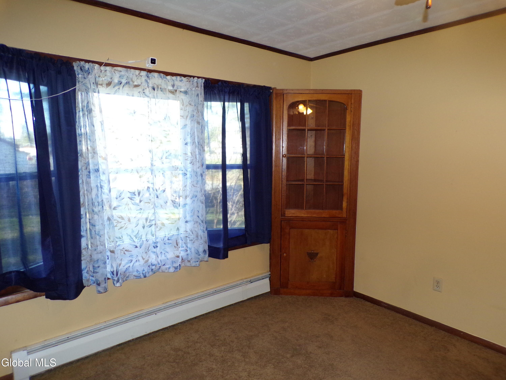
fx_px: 351
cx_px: 253
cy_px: 190
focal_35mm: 24
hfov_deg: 71.6
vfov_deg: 56.8
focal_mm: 4.3
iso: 200
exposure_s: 1/34
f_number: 3
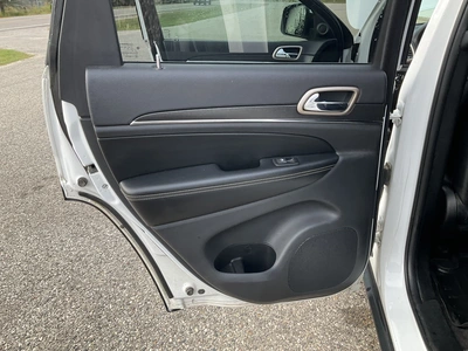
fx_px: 392
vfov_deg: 48.2
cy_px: 176
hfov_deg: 61.7
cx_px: 234
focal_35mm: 29
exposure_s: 1/122
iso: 20
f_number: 1.8
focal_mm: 3
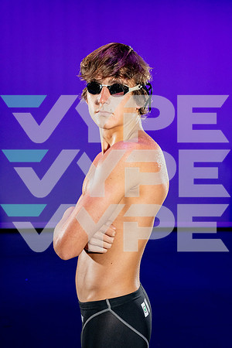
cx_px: 116
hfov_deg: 28.1
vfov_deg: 41.1
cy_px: 174
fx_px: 464
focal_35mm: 48
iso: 2500
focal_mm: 48
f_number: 7.1
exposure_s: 1/250
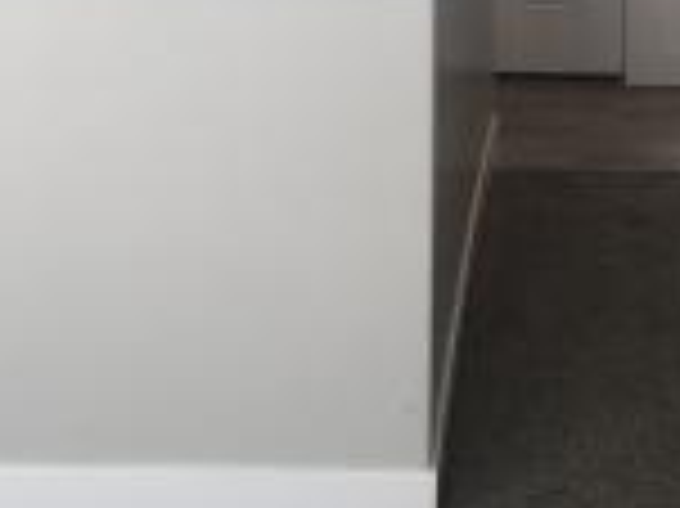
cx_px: 563
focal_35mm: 119
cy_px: 90
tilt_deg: -10.2
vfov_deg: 12.4
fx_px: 2336
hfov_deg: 16.4
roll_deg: -0.9
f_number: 1.8
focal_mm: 4
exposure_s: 1/235
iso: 20
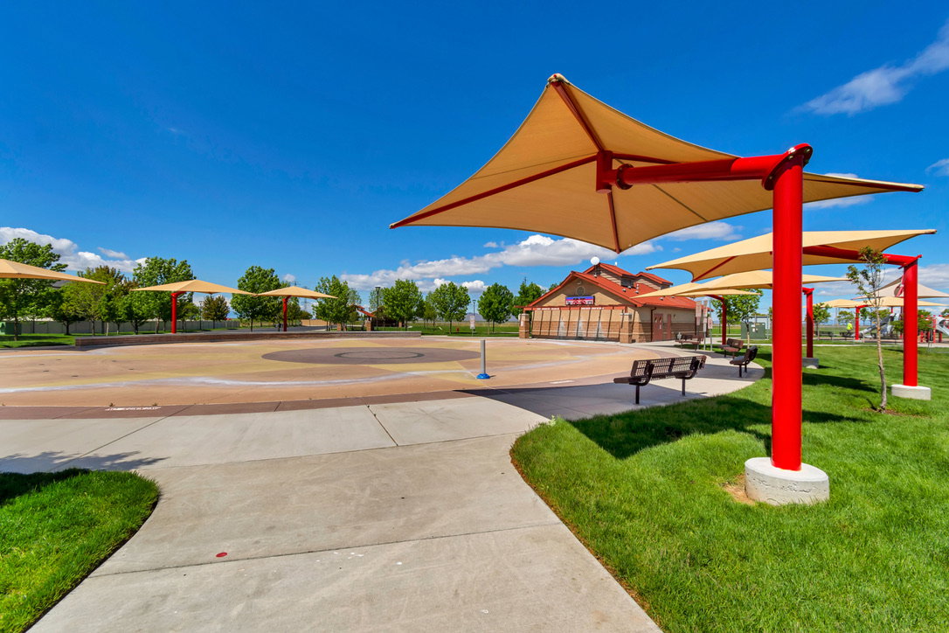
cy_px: 316
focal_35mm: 15
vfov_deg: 77.3
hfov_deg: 100.4
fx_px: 395
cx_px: 474
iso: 100
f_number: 7.1
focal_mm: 10
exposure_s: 1/1250
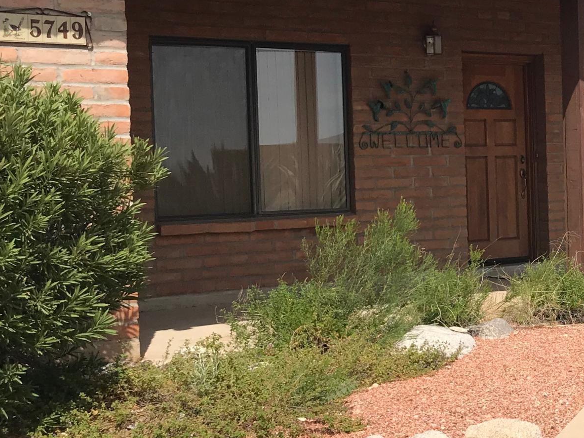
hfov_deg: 26.2
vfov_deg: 20.7
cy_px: 236
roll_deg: +1.6
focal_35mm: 71
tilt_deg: -3.8
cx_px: 565
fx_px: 1198
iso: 20
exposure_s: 1/3546
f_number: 1.8
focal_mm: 3.99
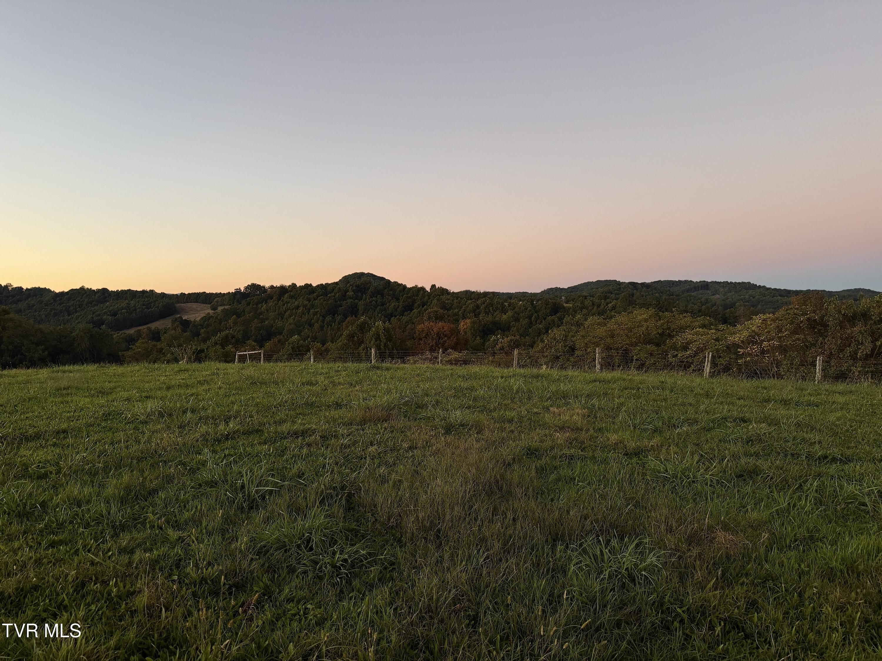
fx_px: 612
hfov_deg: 71.6
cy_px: 330
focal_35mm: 24
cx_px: 441
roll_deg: -0.1
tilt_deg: -2.4
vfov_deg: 56.8
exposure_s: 1/121
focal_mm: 6.76
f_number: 1.78
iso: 160
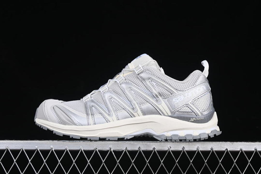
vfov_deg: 18.2
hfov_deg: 27.0
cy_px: 87
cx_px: 130
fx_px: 544
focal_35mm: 75
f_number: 8
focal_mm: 50
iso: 160
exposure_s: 1/80
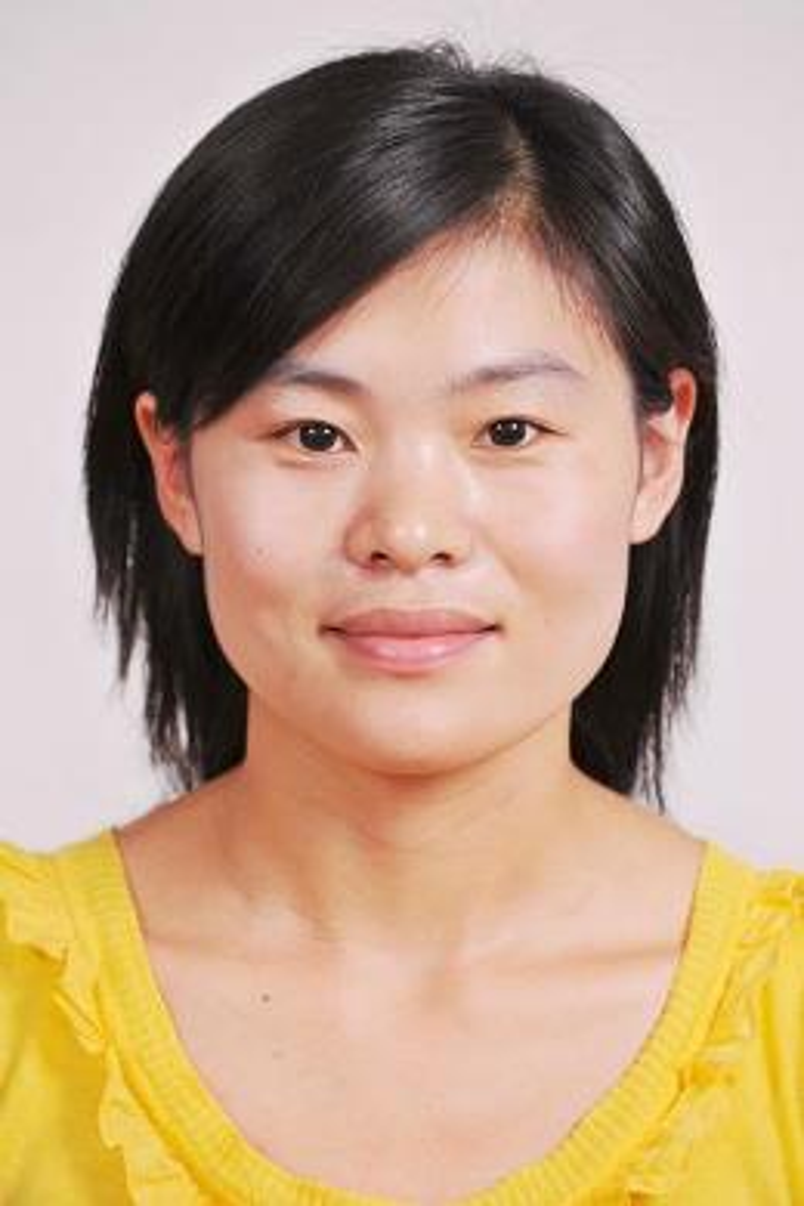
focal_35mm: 175
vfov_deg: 11.7
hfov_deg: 7.8
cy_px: 603
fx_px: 5862
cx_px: 402
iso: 100
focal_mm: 175
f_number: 6.3
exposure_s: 1/125
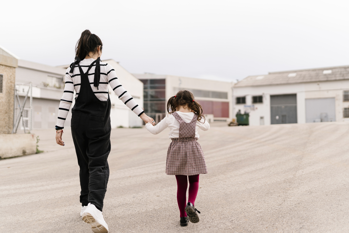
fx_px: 339
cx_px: 174
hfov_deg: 54.4
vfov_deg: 37.9
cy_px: 116
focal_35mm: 35
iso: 100
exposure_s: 1/2500
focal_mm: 35
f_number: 1.4
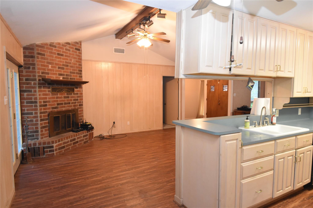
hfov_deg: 81.2
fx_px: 183
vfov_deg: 59.5
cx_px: 156
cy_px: 104
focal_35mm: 21
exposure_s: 1/60
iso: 2800
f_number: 4
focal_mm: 14
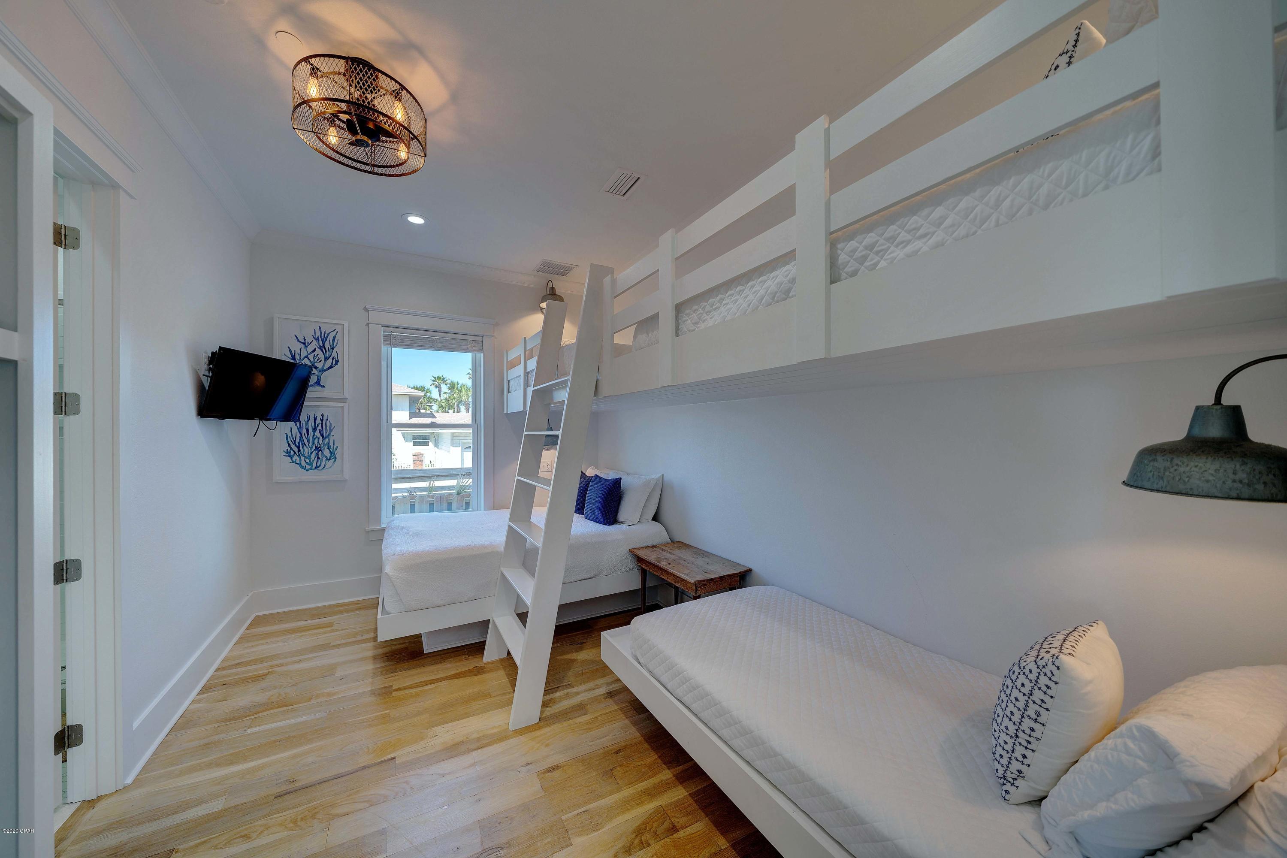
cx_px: 644
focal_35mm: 12
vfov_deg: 90.0
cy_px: 429
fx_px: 429
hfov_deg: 112.6
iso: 100
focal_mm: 12
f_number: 5
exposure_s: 1/25
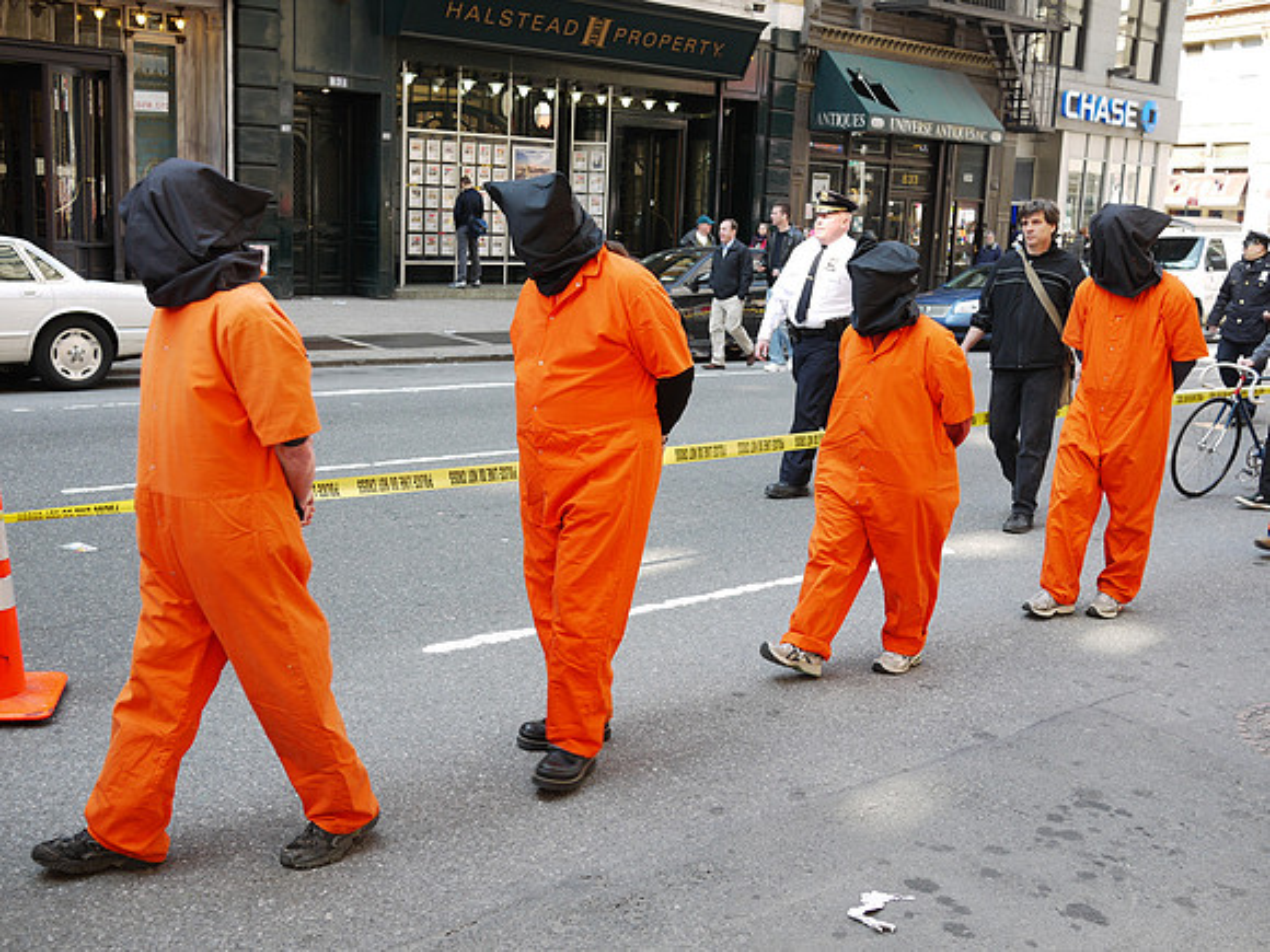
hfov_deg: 46.8
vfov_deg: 36.0
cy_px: 476
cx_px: 635
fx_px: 1468
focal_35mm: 40
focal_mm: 20
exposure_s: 1/125
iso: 100
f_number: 3.2
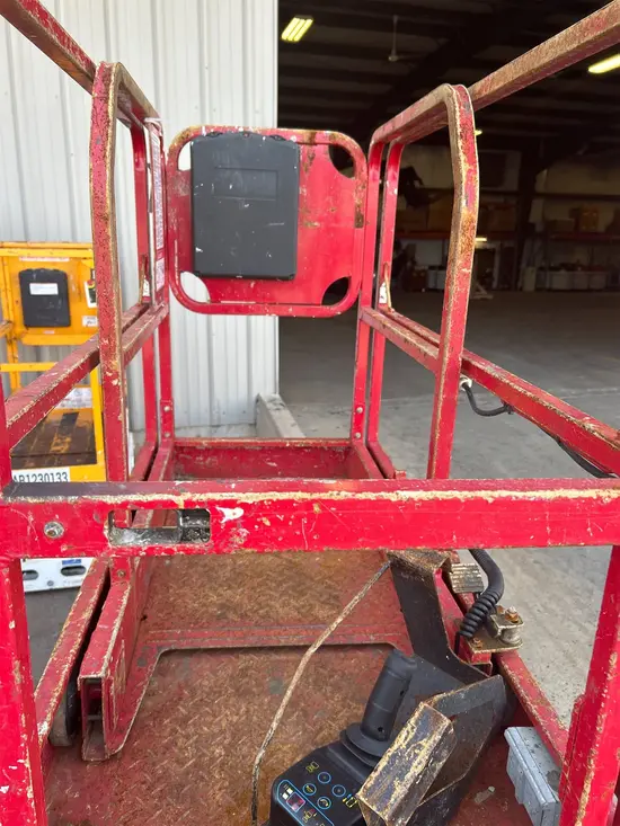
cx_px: 310
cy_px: 413
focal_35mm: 26
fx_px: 621
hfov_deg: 53.1
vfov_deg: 67.3
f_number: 1.5
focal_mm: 5.7
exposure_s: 1/230
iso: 40
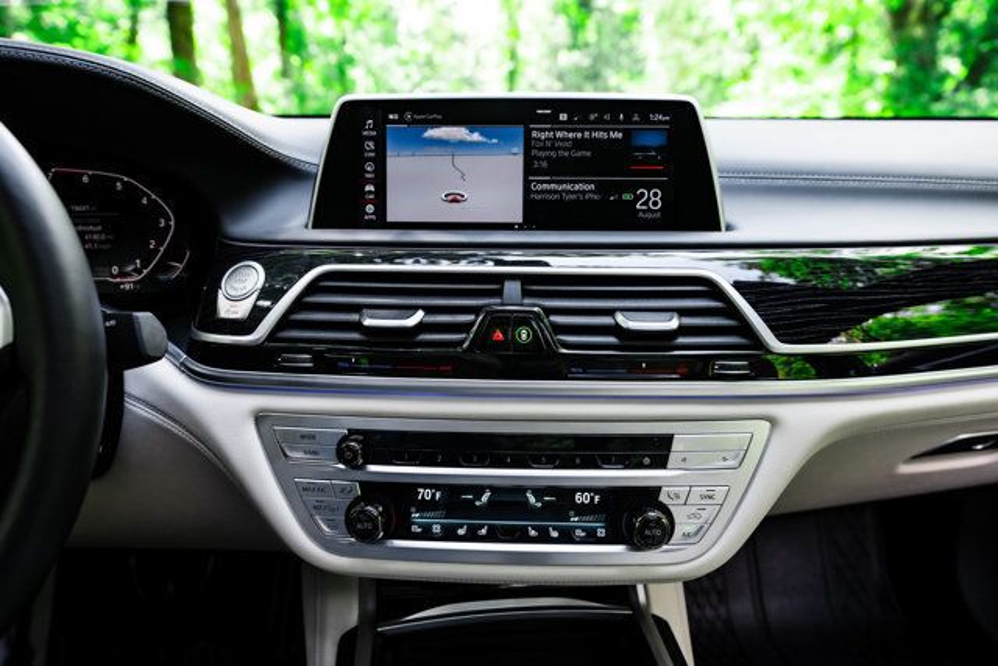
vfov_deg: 51.3
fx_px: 693
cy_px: 333
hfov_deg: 71.5
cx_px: 499
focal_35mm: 25
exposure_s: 1/250
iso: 800
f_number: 4.5
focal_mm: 24
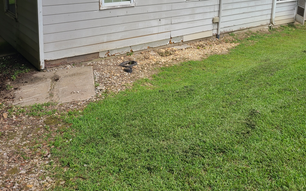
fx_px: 309
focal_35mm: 37
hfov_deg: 52.7
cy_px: 15
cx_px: 153
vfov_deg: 32.5
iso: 40
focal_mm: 5.4
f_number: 1.8
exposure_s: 1/859
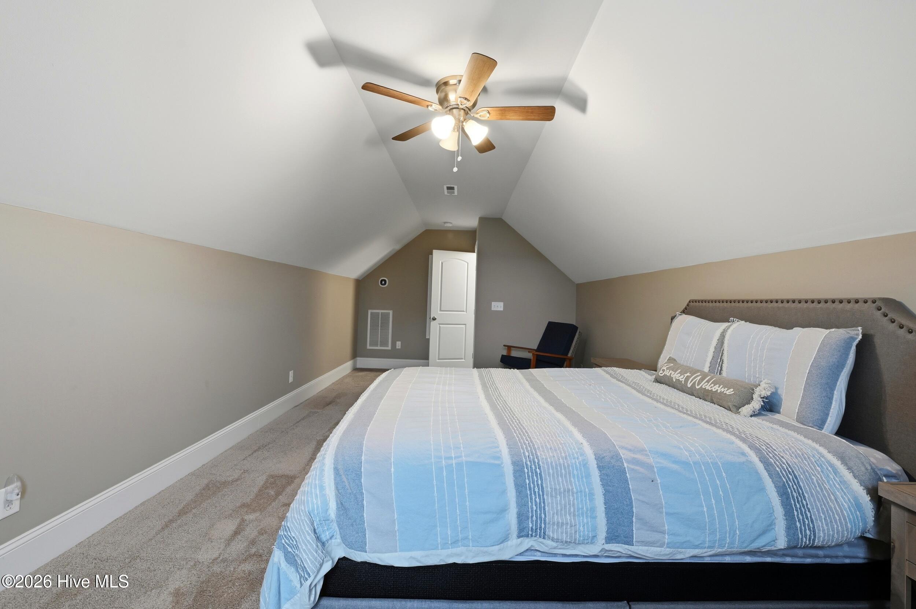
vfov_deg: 81.1
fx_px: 356
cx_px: 458
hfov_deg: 104.3
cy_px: 304
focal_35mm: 14
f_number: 8
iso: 160
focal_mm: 14
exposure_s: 1/50
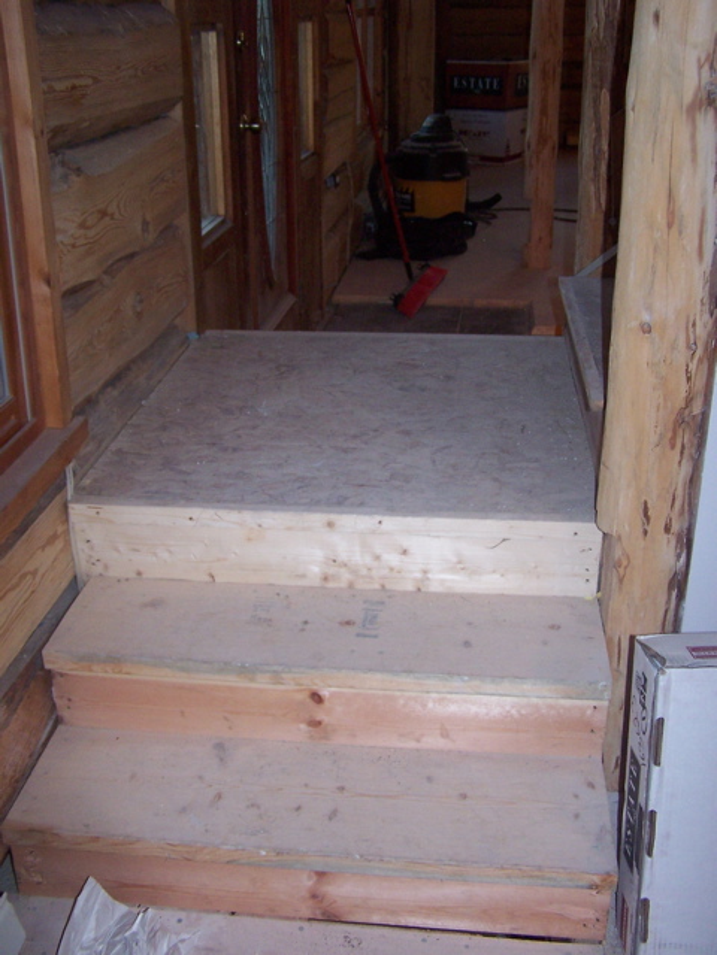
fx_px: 1049
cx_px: 358
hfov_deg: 37.7
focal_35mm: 38
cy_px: 478
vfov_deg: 49.0
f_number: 2.8
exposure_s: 1/60
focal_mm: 6.3
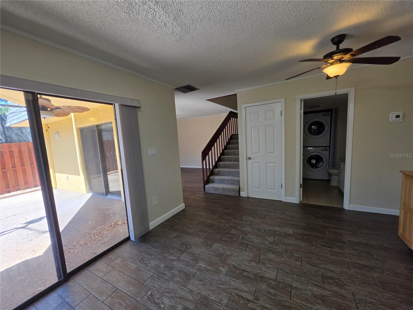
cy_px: 155
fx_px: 155
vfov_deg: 89.9
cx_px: 206
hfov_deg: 106.2
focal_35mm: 13
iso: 50
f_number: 1.9
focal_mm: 2.2
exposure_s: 1/120
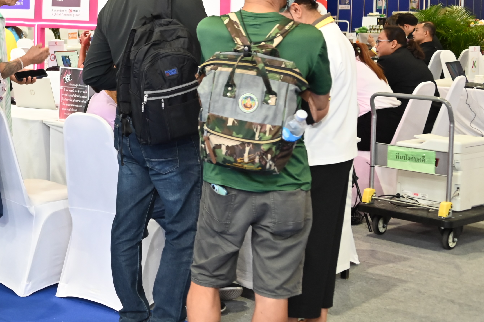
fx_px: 967
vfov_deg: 18.7
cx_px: -23
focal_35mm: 72
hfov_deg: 26.3
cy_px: 47
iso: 1000
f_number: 3.8
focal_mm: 32
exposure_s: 1/60
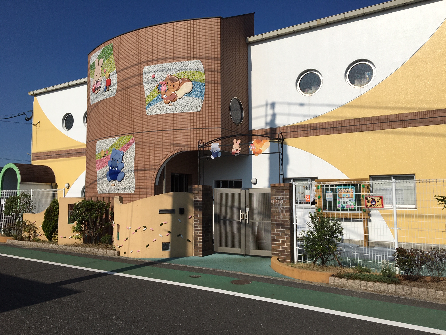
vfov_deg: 48.2
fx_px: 374
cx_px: 223
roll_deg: +0.5
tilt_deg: +3.0
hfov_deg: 61.7
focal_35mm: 29
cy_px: 168
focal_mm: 4.15
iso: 25
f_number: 2.2
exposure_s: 1/5128
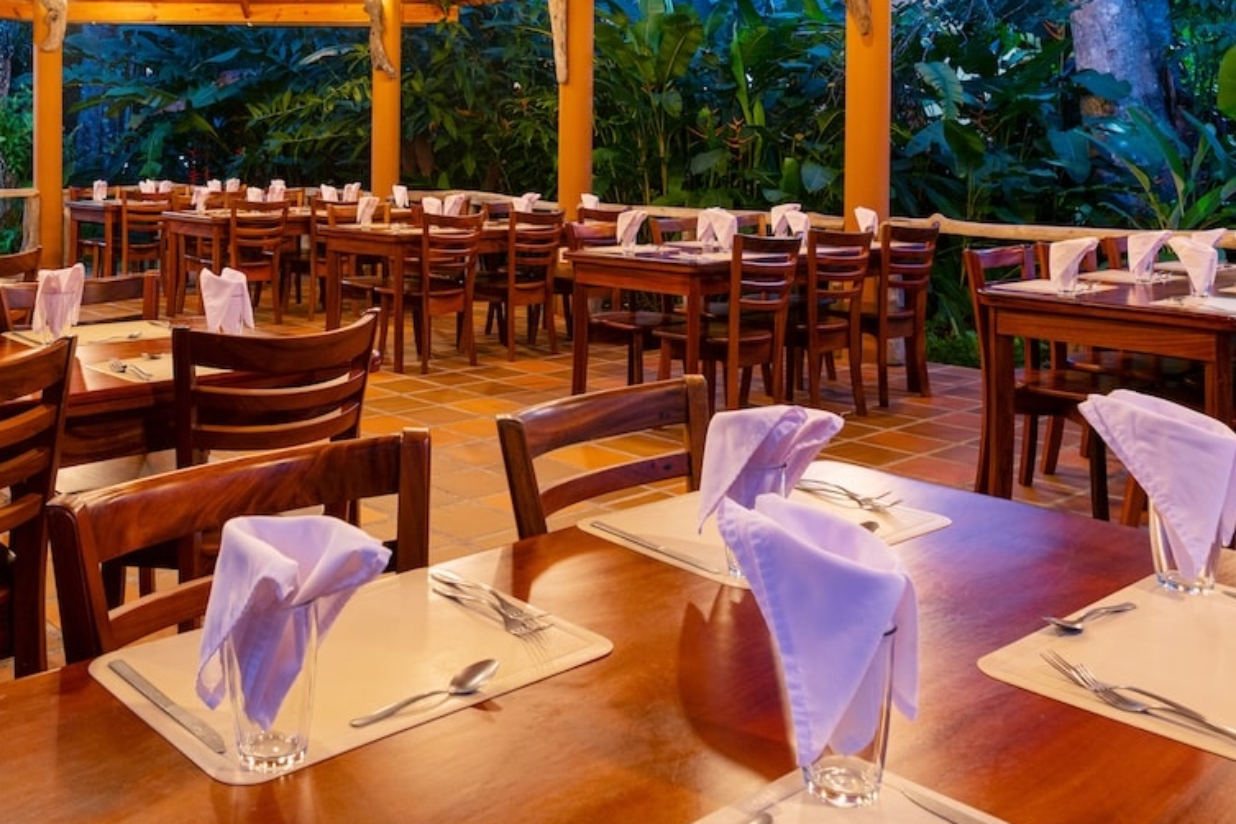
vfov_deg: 37.4
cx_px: 414
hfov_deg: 54.7
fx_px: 1167
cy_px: 153
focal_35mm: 34
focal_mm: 20
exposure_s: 3
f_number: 10
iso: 100
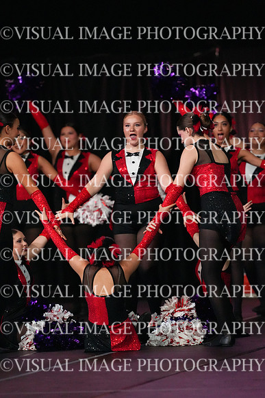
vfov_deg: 6.9
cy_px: 199
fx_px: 3310
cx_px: 132
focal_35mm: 300
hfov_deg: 4.6
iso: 16000
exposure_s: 1/1250
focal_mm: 300
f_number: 3.5
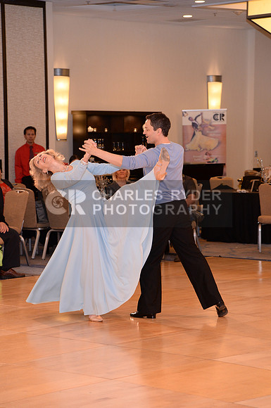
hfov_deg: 11.4
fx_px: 1359
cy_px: 204
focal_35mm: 120
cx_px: 136
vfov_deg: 17.1
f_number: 5
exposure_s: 1/200
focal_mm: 120
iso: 2500
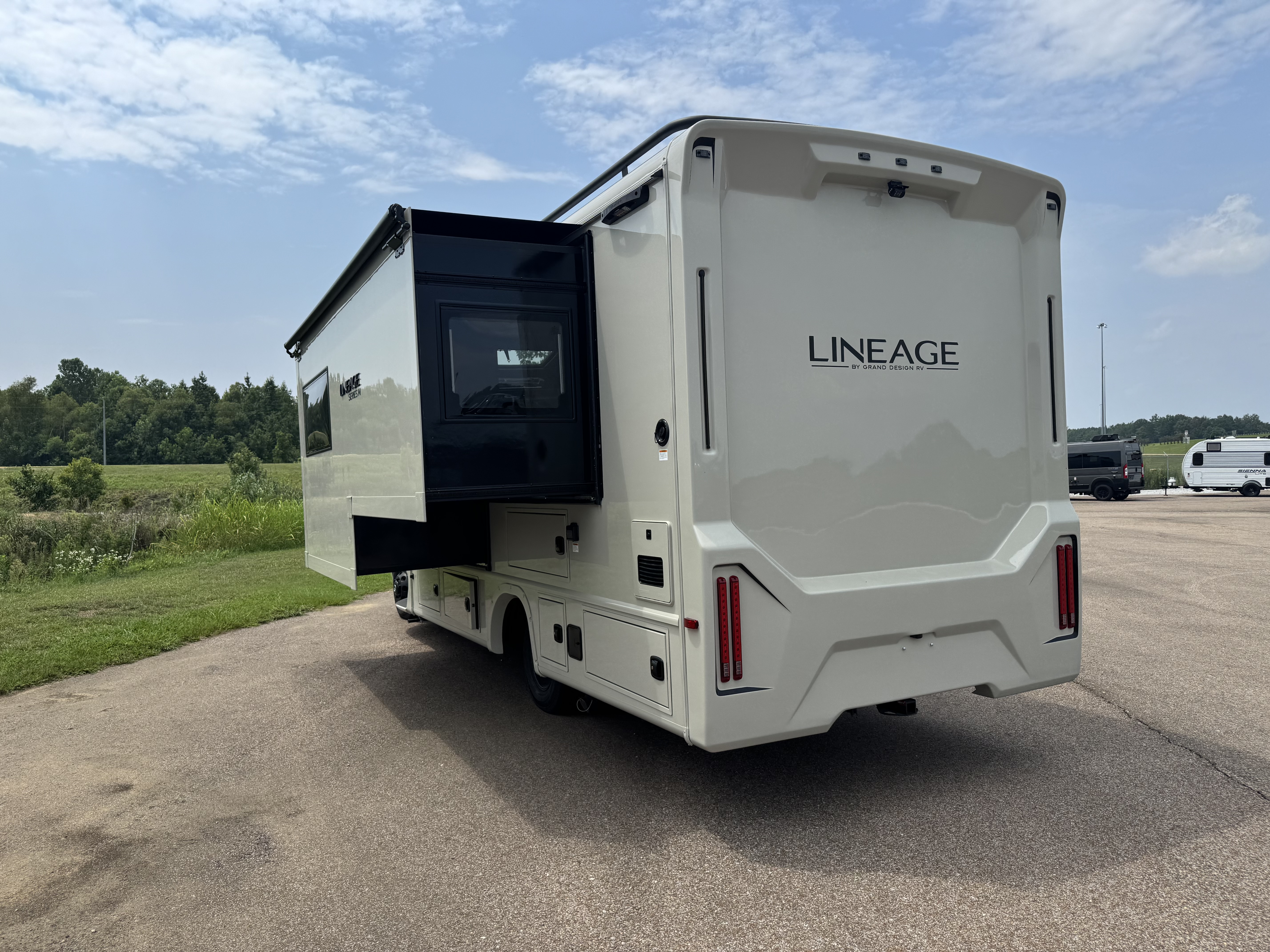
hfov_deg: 71.6
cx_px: 635
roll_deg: -0.9
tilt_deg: -0.3
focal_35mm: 24
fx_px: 881
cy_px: 476
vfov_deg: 56.8
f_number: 1.78
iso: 80
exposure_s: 1/5348
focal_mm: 6.76
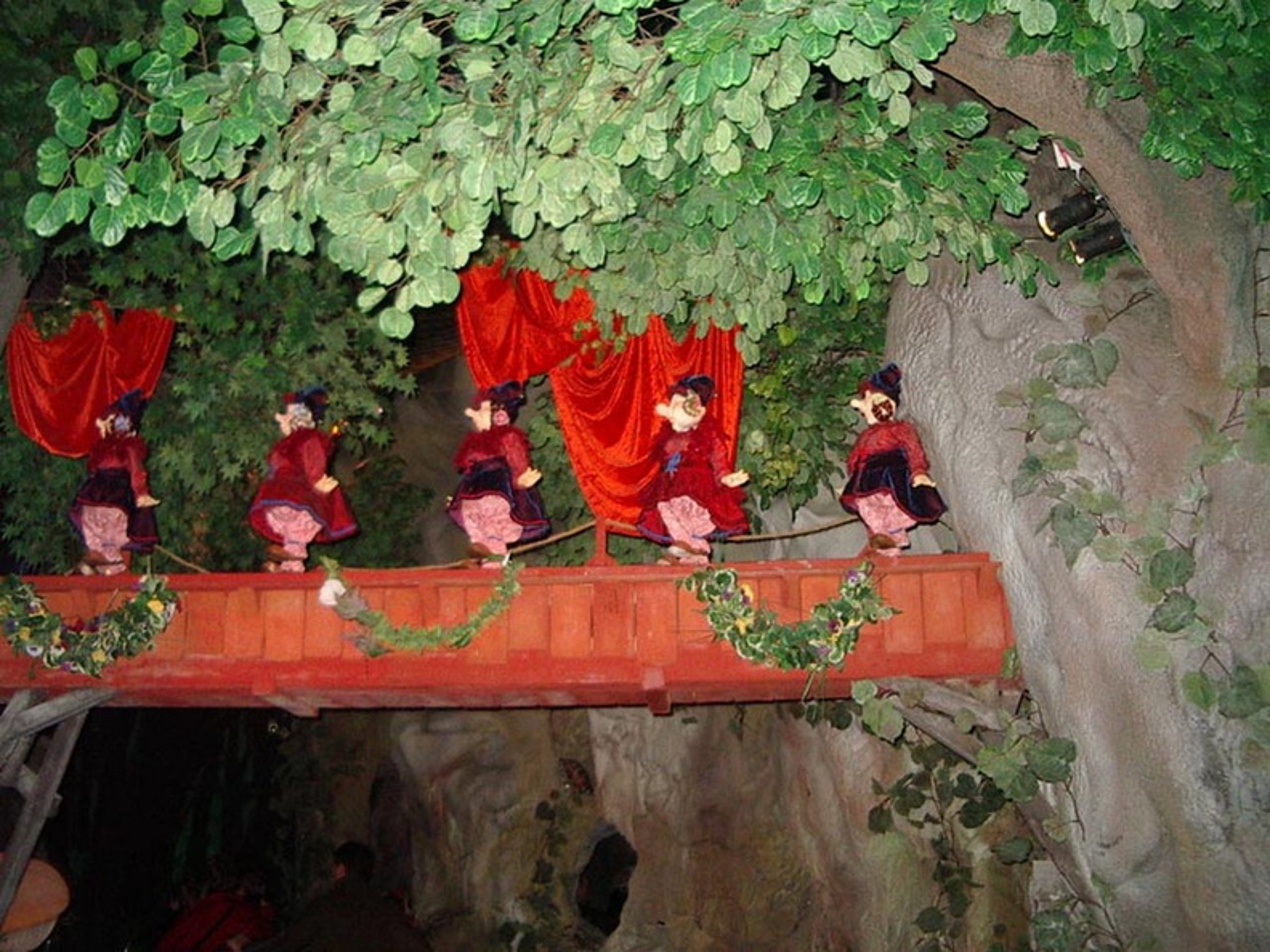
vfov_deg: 37.7
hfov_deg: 49.0
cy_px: 476
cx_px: 635
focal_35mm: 38
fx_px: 1394
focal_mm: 5.8
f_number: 2.6
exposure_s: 1/60
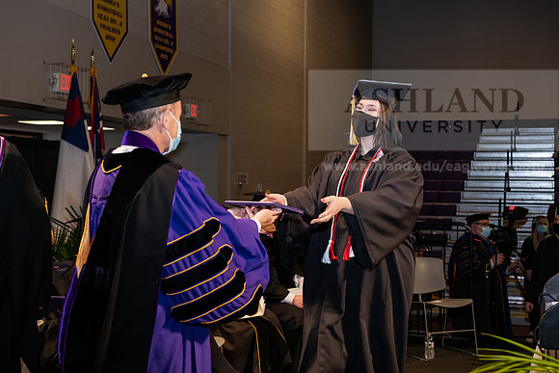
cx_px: 280
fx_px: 901
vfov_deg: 23.4
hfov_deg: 34.5
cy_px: 186
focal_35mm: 58
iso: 1600
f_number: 6.3
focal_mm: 58
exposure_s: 1/200
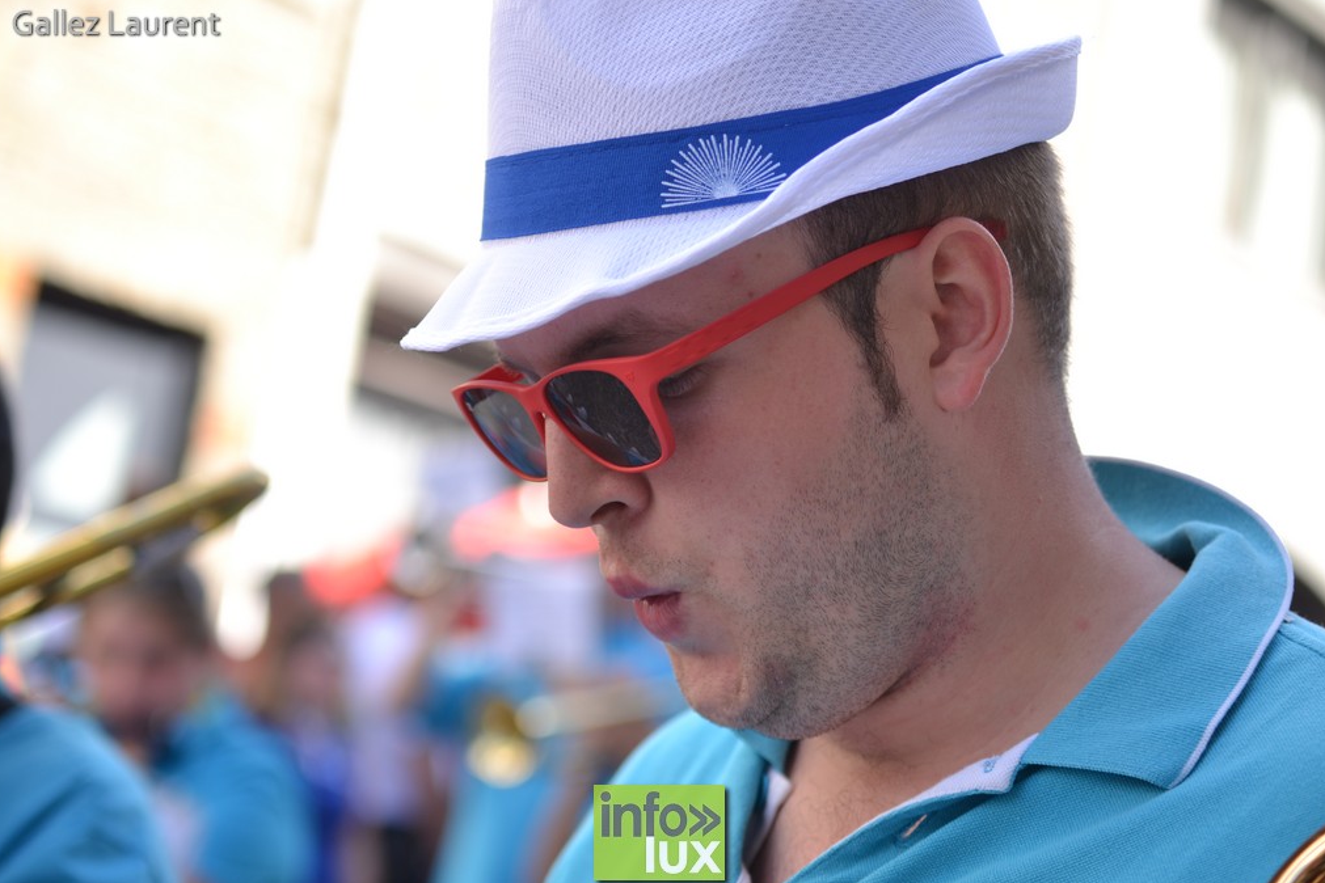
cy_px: 443
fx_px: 2797
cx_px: 659
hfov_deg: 26.7
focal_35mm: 76
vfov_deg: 17.9
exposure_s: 1/250
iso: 100
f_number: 3.2
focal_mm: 50
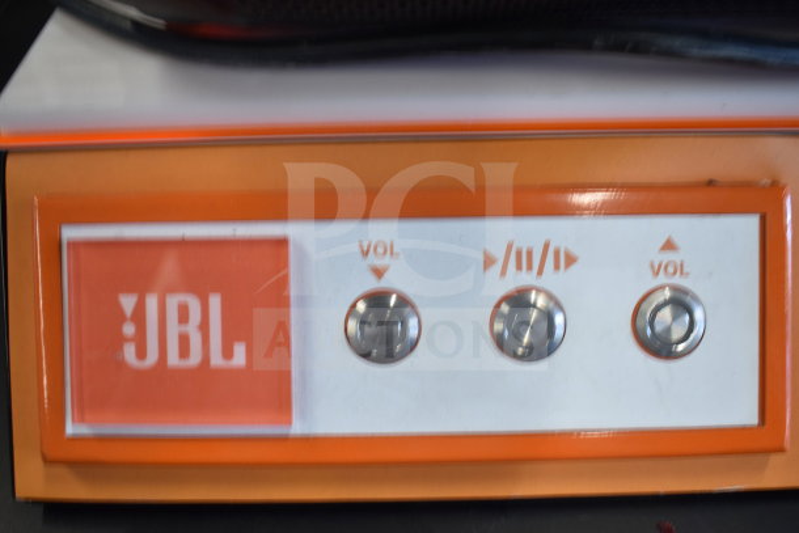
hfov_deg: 57.2
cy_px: 266
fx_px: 733
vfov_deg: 40.0
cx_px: 400
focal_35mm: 33
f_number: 3.8
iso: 560
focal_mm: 22
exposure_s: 1/40
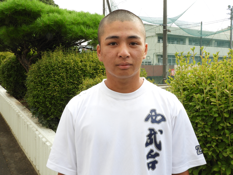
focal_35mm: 35
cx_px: 116
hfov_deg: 52.6
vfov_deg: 40.7
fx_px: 236
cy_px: 88
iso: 100
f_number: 7.6
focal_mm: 6.3
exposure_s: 1/100
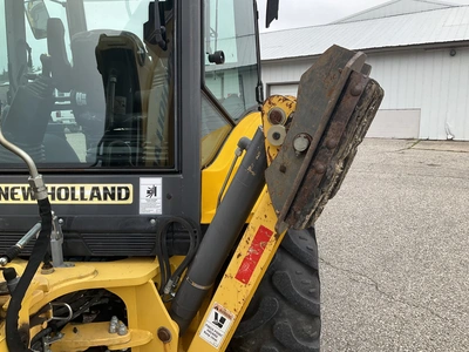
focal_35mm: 29
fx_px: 393
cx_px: 234
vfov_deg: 48.2
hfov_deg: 61.7
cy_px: 176
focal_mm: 3
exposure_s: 1/272
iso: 25
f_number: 1.8
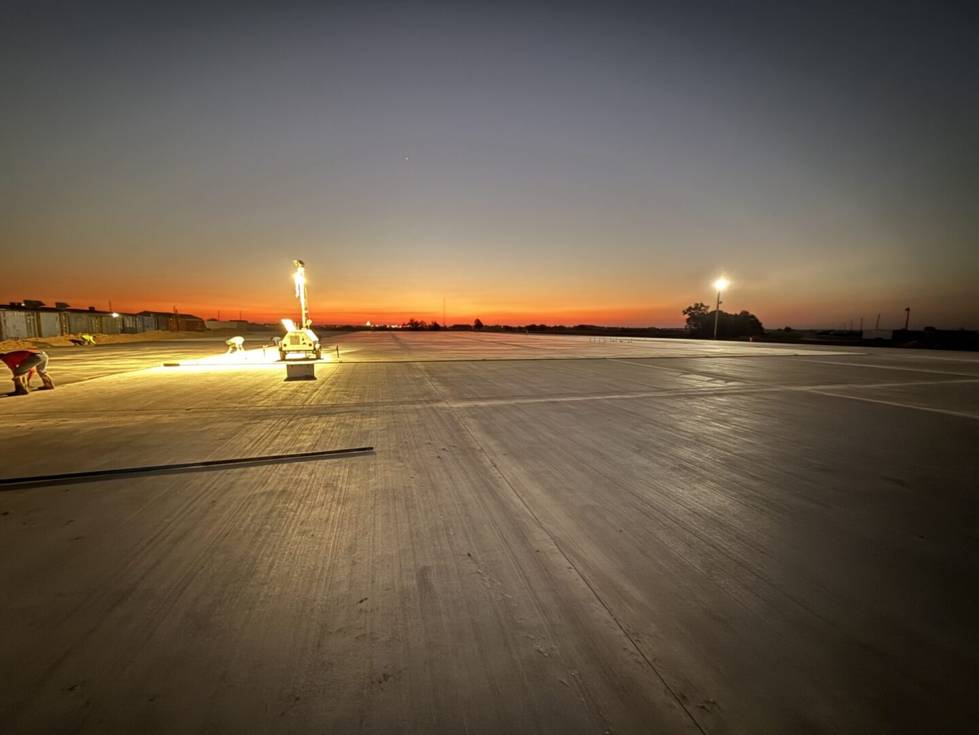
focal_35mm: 14
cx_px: 490
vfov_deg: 85.7
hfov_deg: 102.1
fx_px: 396
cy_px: 368
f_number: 2.2
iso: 1600
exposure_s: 1/10
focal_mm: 2.22
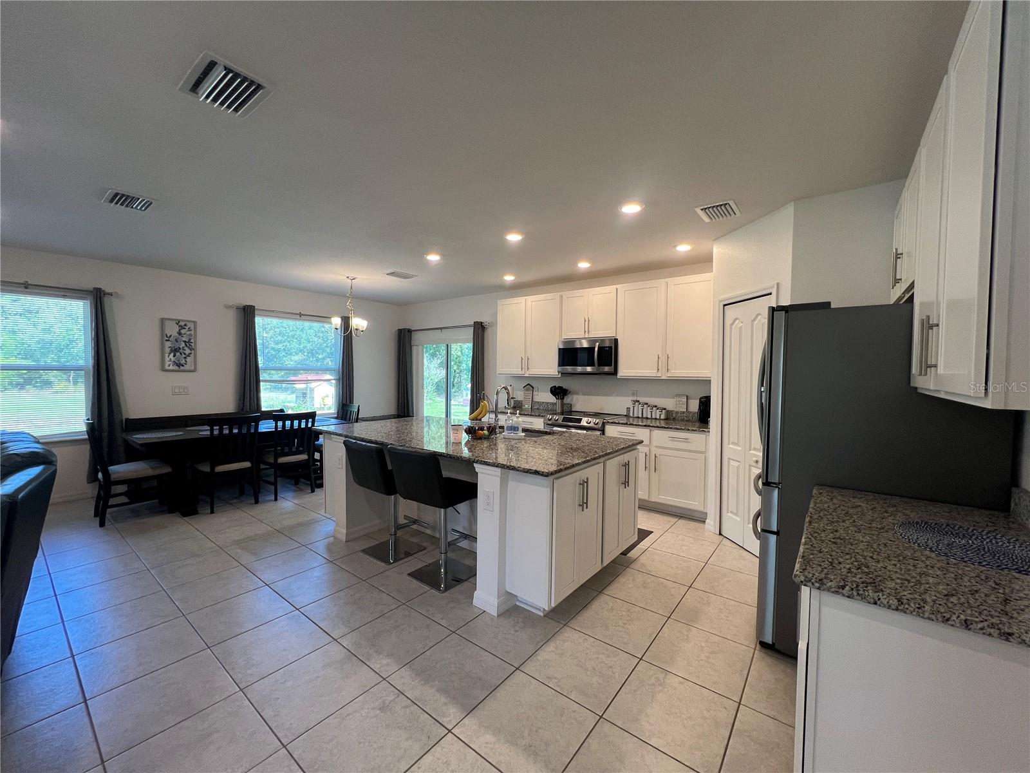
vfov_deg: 89.9
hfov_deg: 106.2
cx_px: 515
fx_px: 387
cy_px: 386
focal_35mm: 13
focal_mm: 1.57
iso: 125
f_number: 1.8
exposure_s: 1/120
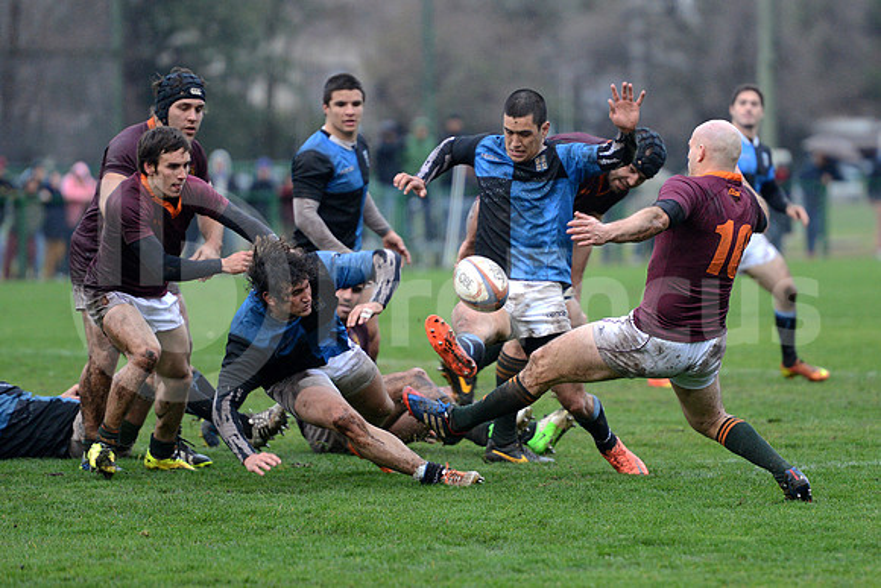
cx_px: 440
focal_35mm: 280
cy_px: 294
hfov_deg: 7.4
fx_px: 6854
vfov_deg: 4.9
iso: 2500
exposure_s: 1/500
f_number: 4
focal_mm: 280
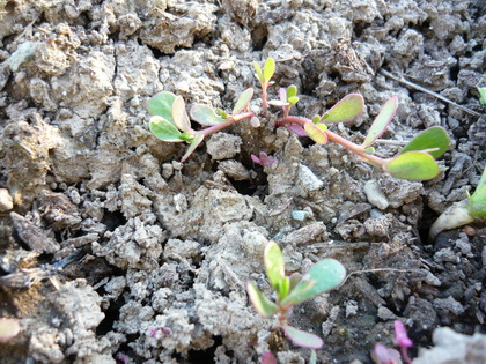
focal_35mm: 33
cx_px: 243
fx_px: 463
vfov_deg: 42.9
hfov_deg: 55.4
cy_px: 182
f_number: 2.8
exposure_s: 1/40
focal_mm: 5.5
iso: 100
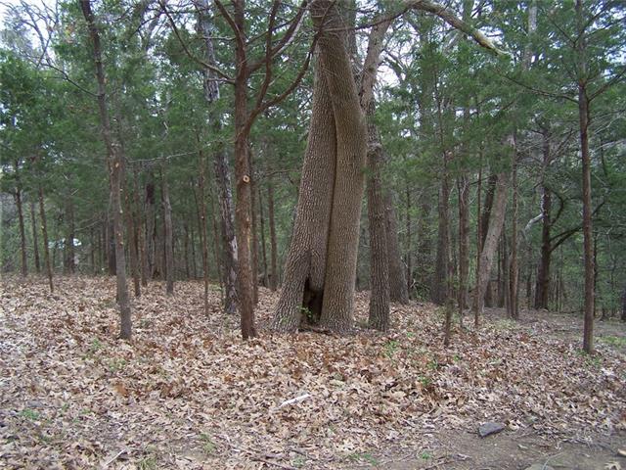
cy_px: 235
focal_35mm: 38
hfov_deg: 49.0
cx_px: 313
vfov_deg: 37.7
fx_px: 687
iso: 80
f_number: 2.8
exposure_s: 1/125
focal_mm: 6.3
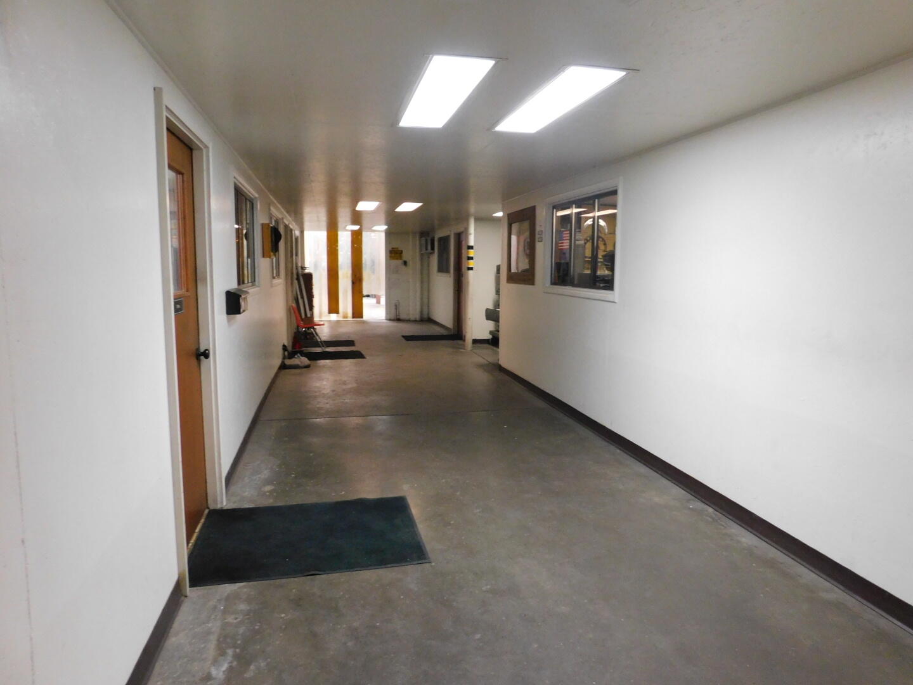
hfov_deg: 73.9
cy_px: 342
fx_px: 607
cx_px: 456
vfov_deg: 58.9
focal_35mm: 23
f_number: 3
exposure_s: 1/25
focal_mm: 4
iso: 400
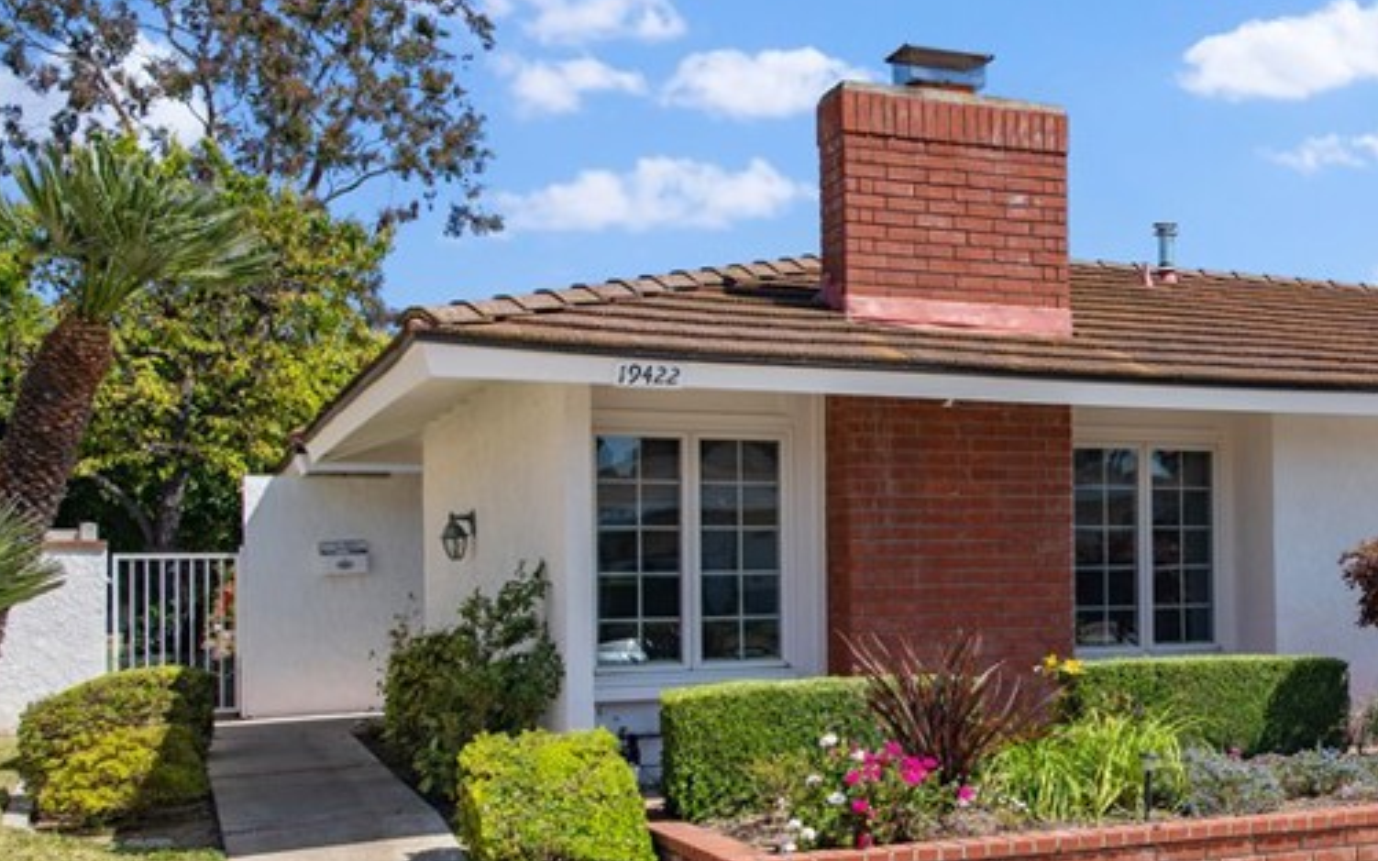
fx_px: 1878
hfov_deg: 37.1
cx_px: 1293
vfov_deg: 25.7
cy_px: 585
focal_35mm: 50
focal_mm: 24
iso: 100
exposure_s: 1/500
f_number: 8
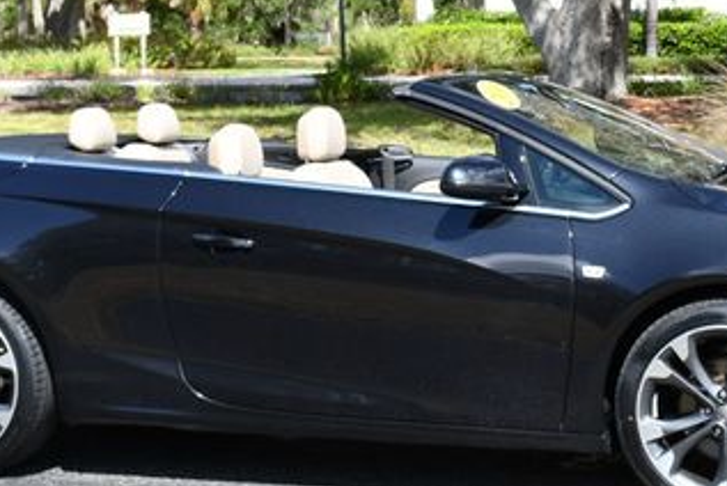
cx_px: 431
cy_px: 133
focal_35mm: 105
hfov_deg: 19.4
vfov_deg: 13.0
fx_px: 2122
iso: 200
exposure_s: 1/250
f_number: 8
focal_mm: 26
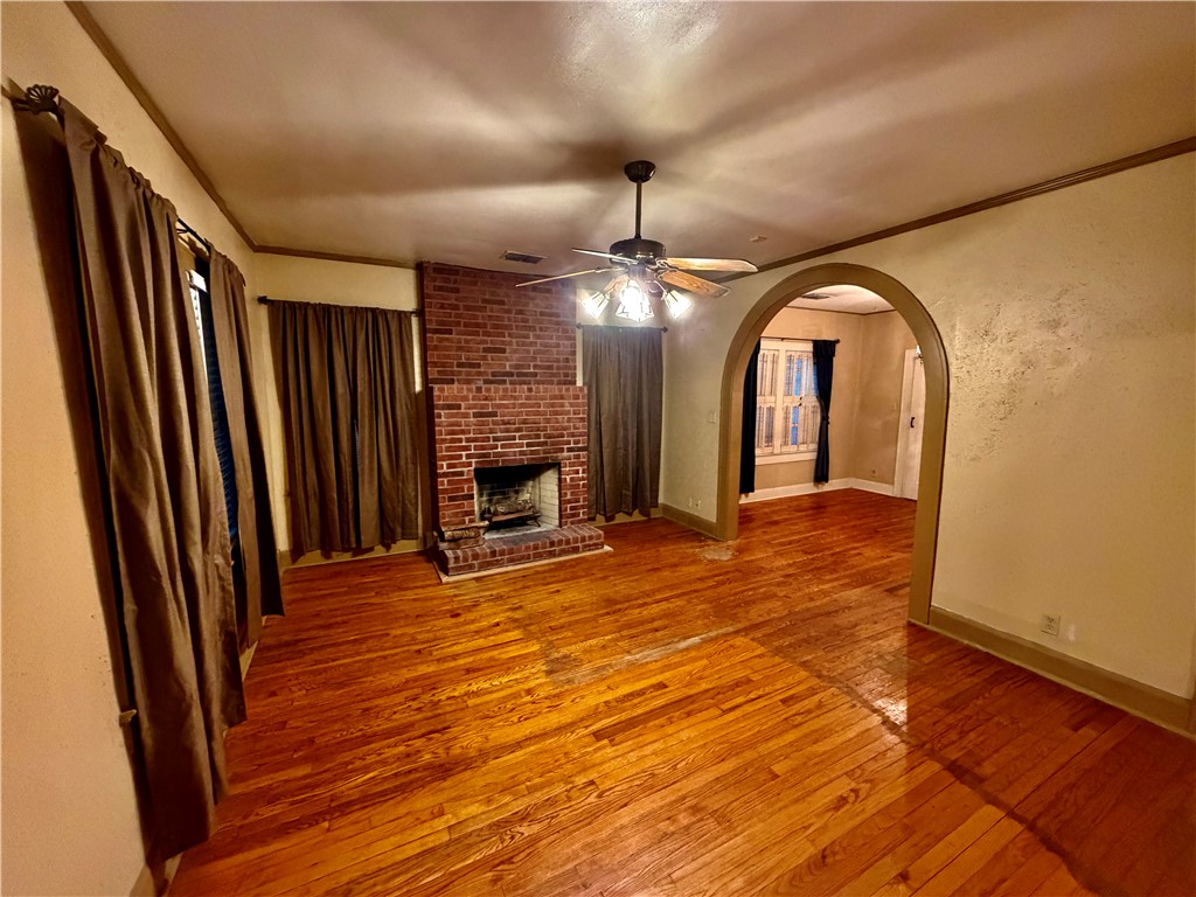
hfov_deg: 102.1
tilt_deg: -6.8
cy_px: 448
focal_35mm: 14
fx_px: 484
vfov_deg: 85.7
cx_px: 598
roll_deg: +0.7
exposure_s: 1/60
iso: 800
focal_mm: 2.22
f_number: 2.2
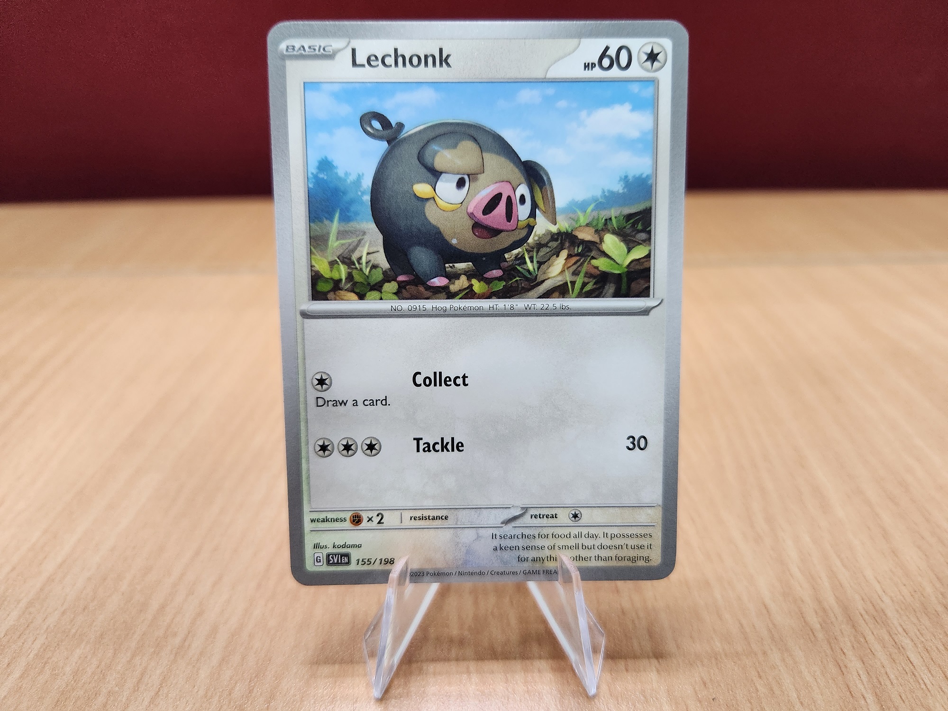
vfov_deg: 58.9
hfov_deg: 73.9
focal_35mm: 23
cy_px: 356
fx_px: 630
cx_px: 474
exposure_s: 1/120
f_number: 1.8
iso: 640
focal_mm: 5.4
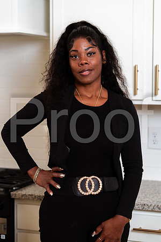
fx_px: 570
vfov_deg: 23.9
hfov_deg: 16.1
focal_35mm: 85
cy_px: 121
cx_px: 80
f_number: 2.8
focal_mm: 85
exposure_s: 1/160
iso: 50
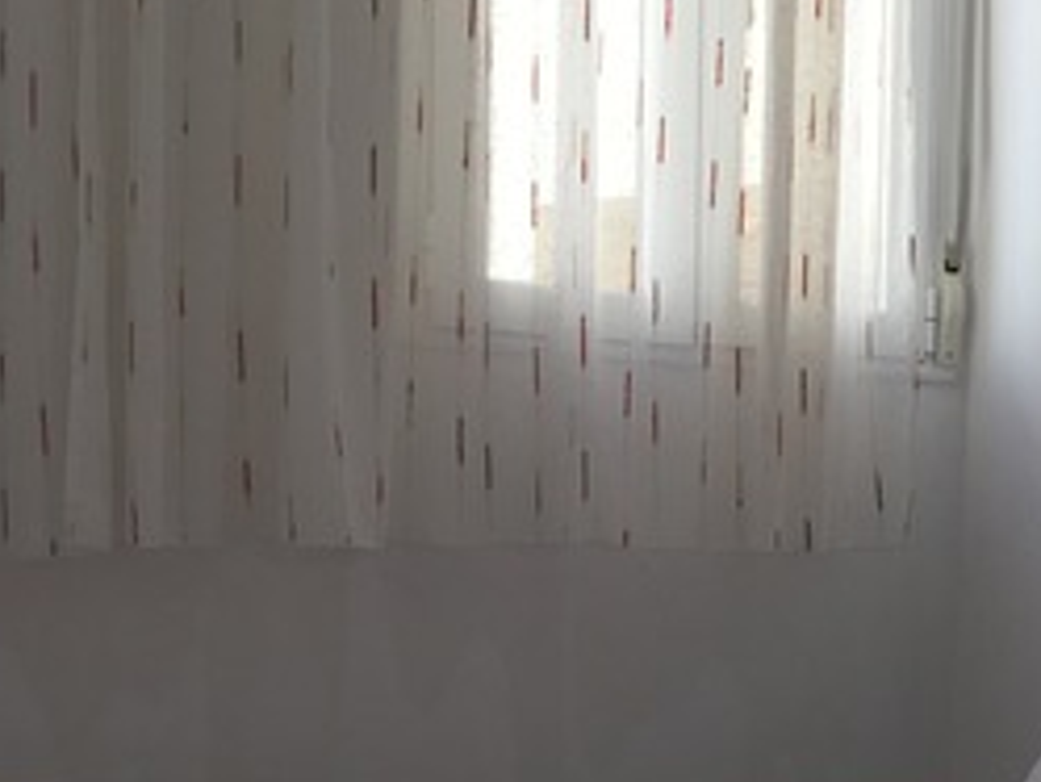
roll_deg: -1.4
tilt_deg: -4.5
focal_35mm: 93
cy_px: 740
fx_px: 2798
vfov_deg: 15.7
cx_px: 1192
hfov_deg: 20.0
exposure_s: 1/100
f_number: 2.2
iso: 25
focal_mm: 4.15
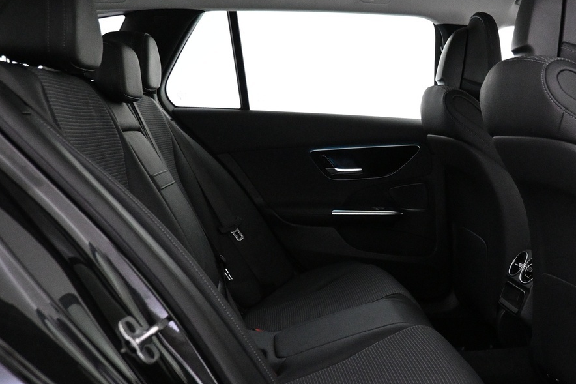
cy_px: 239
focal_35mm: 44
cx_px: 429
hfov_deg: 43.2
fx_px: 704
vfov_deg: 30.4
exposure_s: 1/80
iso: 4000
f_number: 3.5
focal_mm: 16
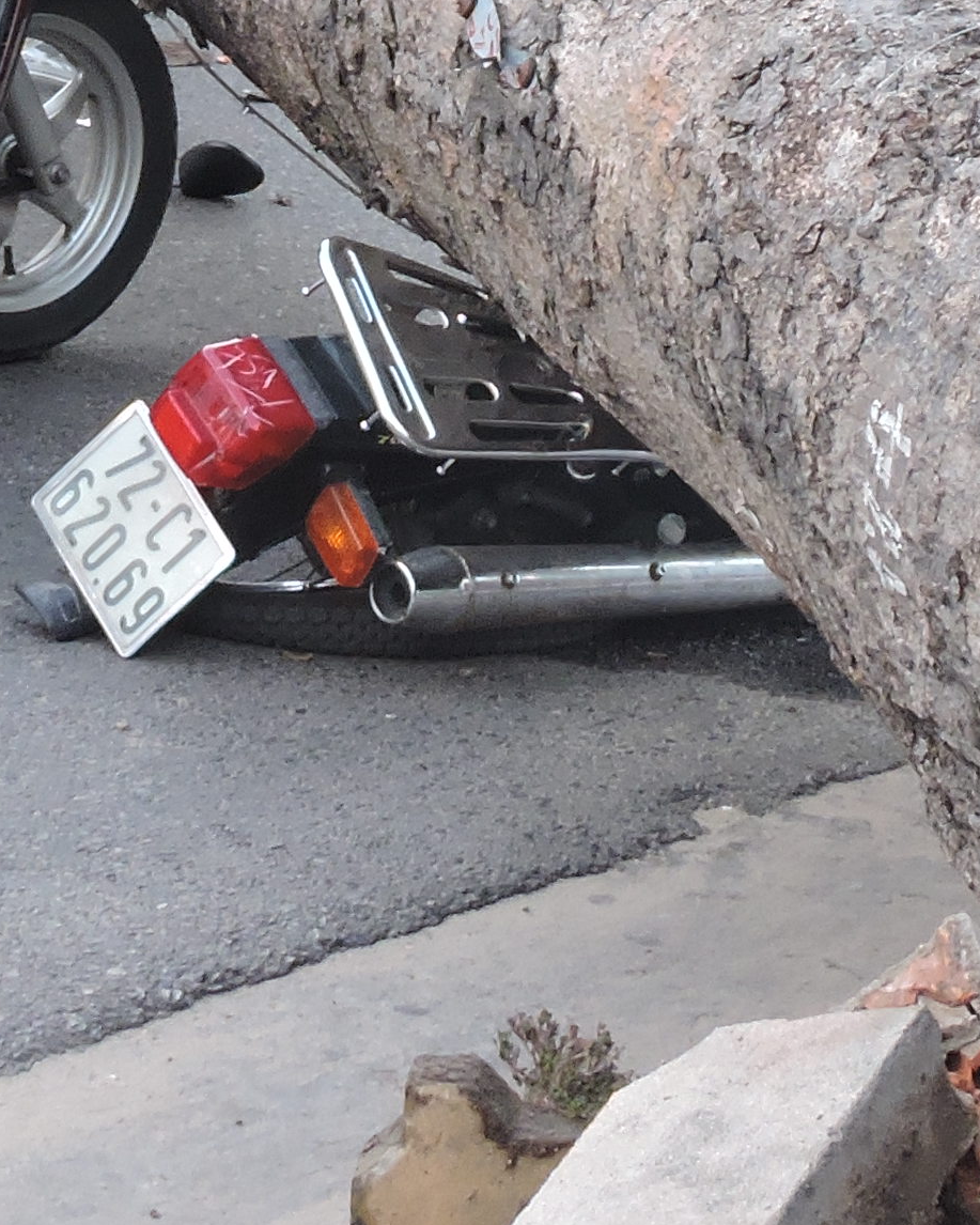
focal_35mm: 157
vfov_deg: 11.9
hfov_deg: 9.8
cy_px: -447
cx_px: 441
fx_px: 5691
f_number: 3.8
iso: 180
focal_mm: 7.2
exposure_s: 1/30
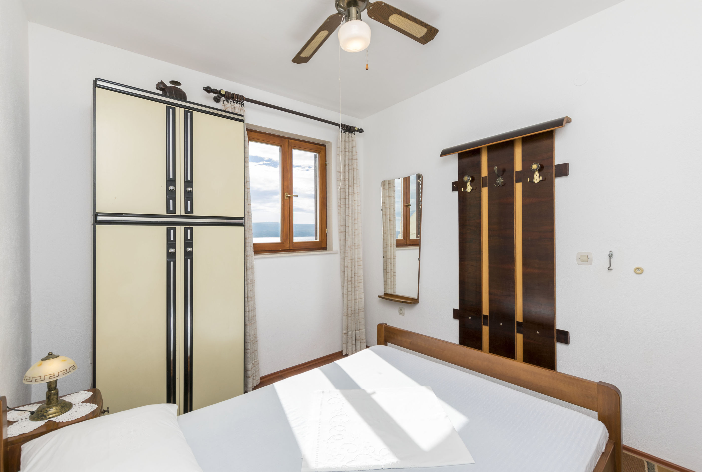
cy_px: 236
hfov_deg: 100.3
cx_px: 351
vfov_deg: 77.6
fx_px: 293
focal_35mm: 15
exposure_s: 1/160
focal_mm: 10
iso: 100
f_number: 8
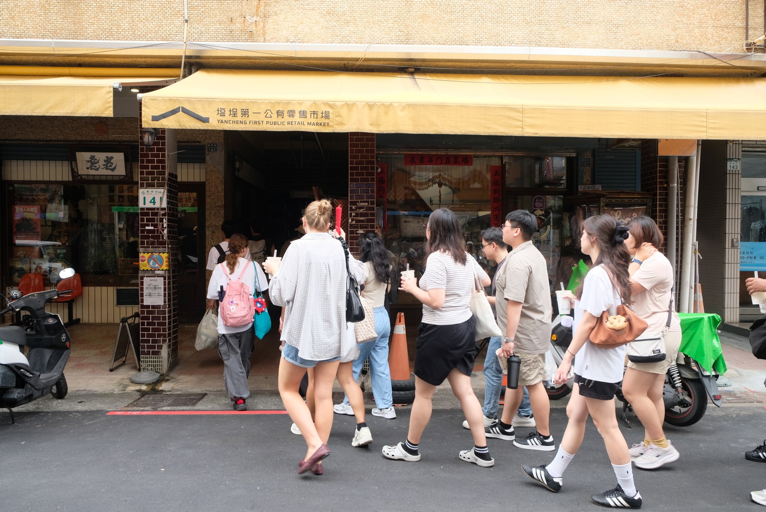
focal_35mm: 27
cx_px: 383
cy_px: 256
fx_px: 575
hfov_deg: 67.4
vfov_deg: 48.0
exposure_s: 1/140
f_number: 4.5
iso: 400
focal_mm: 18
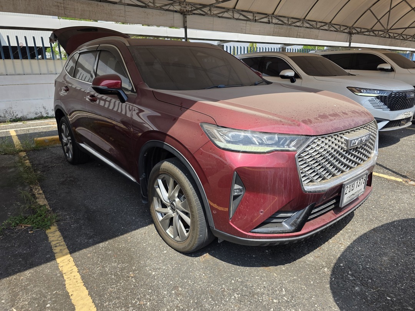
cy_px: 156
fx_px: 276
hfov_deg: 73.9
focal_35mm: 23
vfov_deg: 58.9
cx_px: 208
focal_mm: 6.3
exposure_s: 1/2905
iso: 80
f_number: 1.7
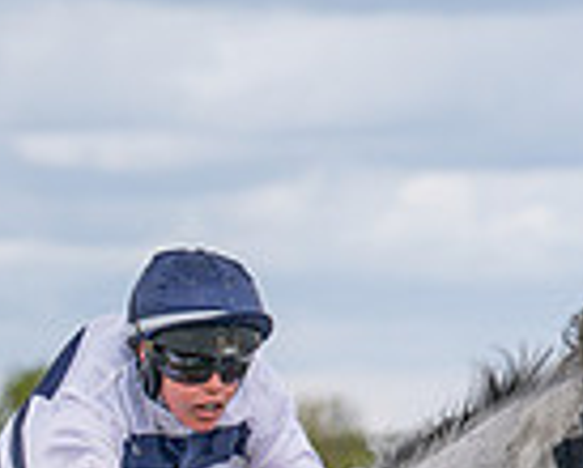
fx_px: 7672
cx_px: -63
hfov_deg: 4.3
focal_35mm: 444
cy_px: 898
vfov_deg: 3.5
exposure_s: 1/1600
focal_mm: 96
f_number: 4
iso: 400
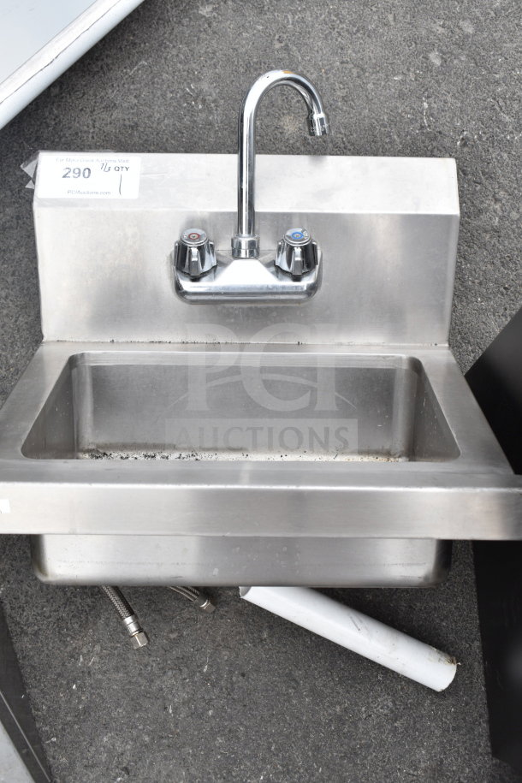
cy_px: 392
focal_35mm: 45
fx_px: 979
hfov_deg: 29.9
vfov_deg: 43.6
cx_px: 261
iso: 200
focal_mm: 30
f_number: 6.3
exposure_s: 1/160
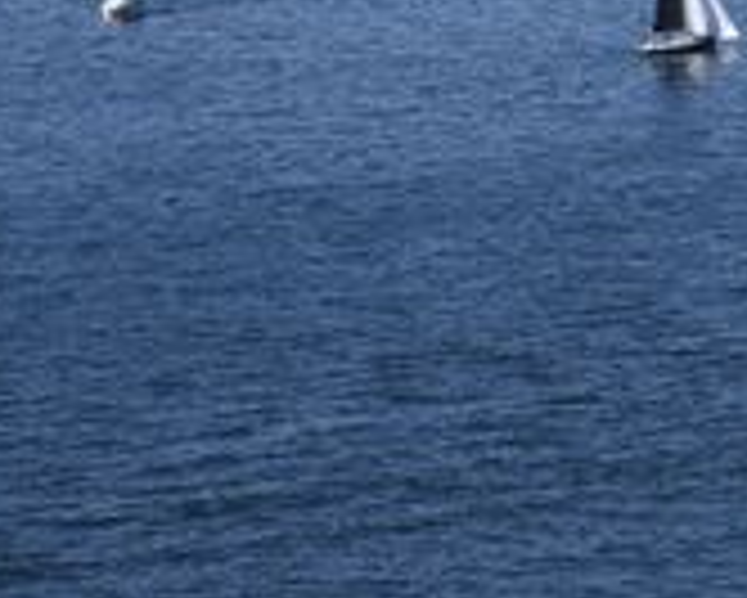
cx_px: 729
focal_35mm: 347
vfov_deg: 4.5
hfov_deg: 5.6
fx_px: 7676
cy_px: -142
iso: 100
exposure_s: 1/400
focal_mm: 80
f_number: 8
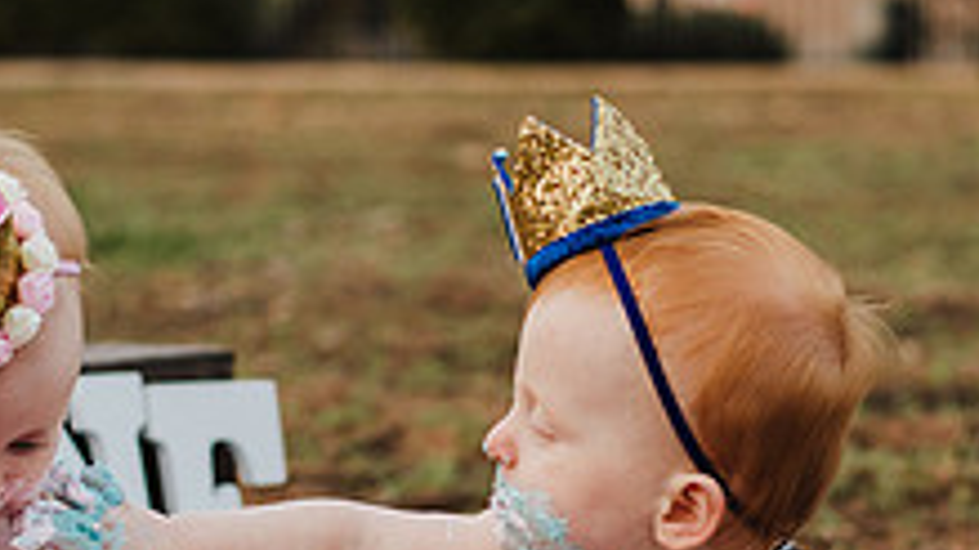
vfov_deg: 8.7
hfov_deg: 15.4
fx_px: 3607
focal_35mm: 139
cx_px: 384
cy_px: 445
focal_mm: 50
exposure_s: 1/500
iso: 400
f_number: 2.8
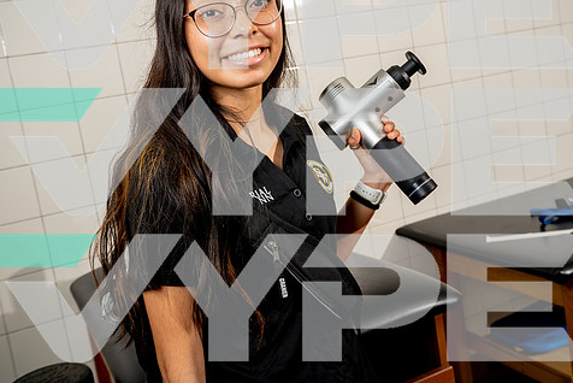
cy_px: 152
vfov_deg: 34.1
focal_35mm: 39
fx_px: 621
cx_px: 283
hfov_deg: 49.5
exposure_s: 1/250
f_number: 6.3
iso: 250
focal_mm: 32
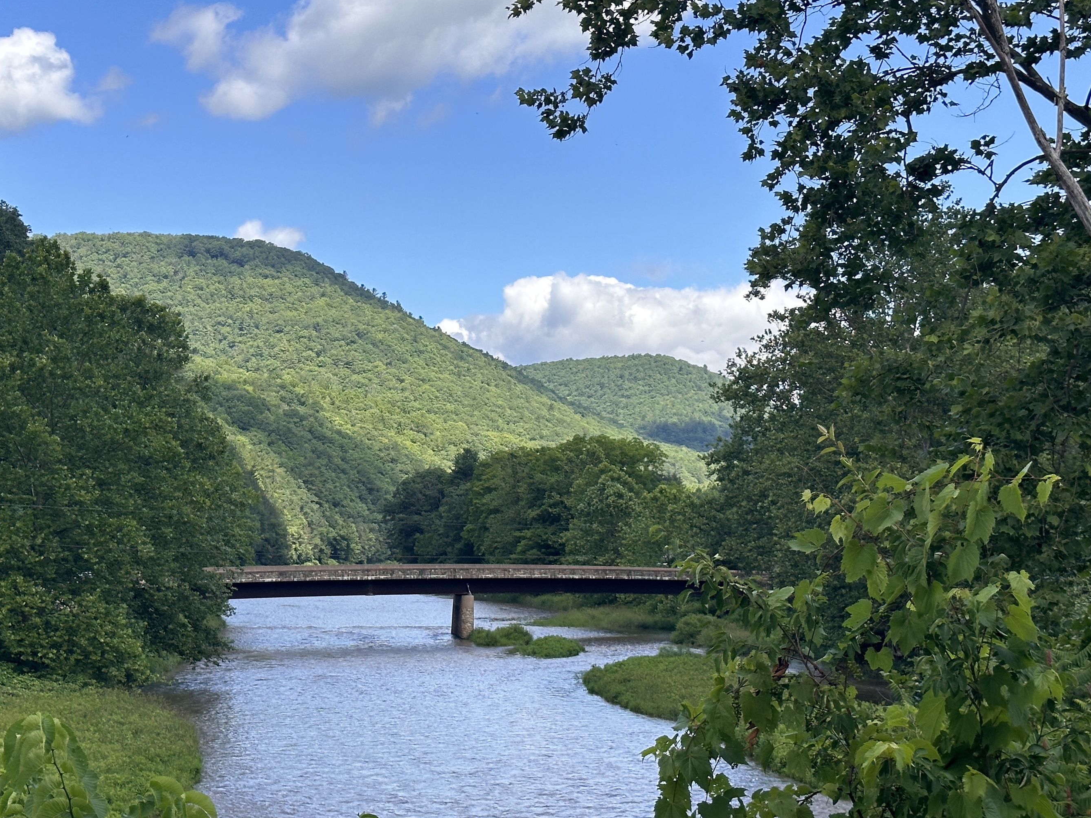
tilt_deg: +3.0
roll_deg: -0.1
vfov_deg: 23.3
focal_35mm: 63
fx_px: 1985
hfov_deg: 30.6
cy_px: 439
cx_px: 440
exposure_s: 1/2469
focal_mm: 6.86
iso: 64
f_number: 1.78
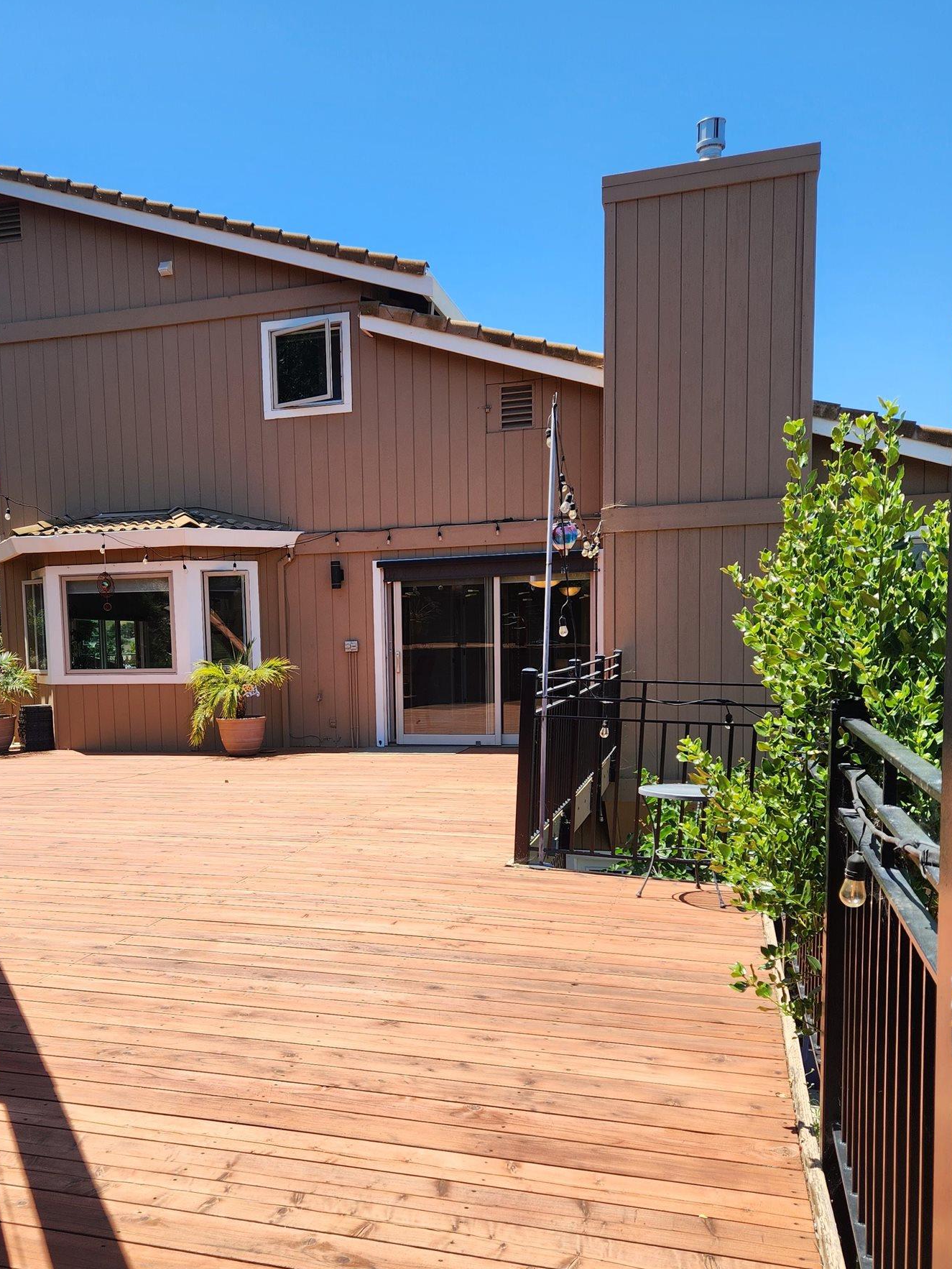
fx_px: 1100
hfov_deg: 46.5
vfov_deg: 59.5
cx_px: 371
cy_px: 752
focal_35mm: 30
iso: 20
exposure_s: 1/909
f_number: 1.8
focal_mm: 5.4
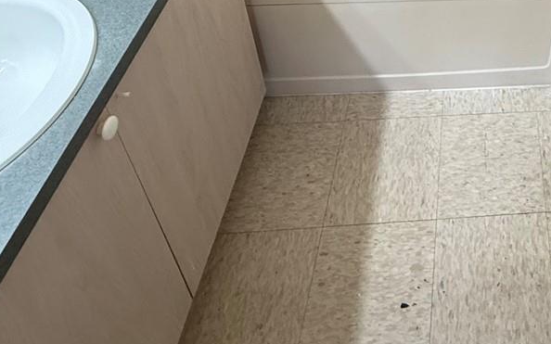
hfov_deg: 42.9
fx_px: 601
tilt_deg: -27.6
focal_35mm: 40
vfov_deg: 24.1
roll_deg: -2.9
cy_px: -191
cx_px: 542
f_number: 2.2
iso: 160
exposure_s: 1/60
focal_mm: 2.22
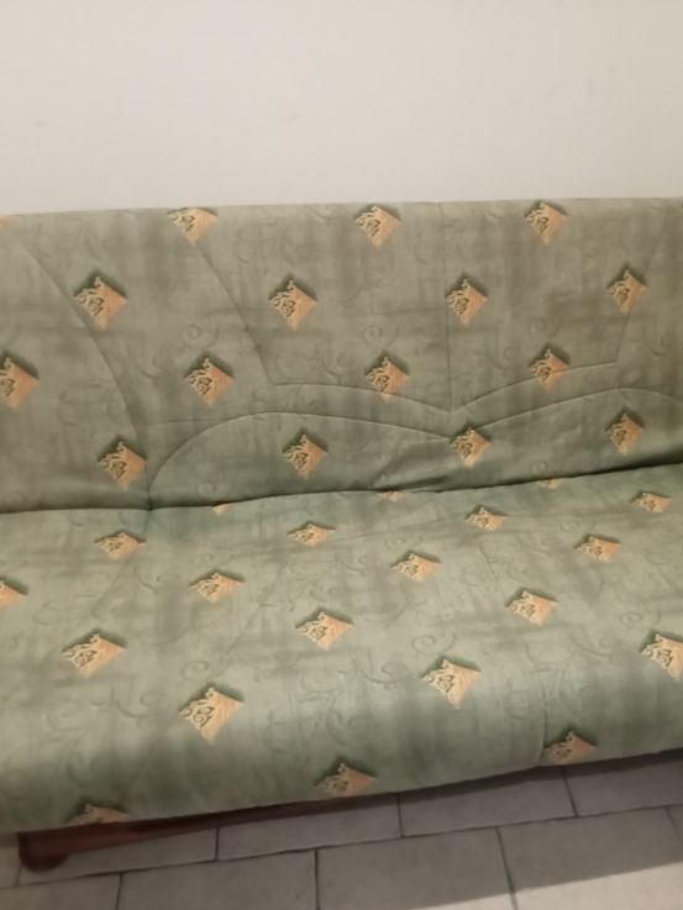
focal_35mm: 38
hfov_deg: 37.4
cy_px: 462
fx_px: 999
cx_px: 450
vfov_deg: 49.0
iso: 2017
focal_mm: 3.46
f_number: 2.2
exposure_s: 1/25
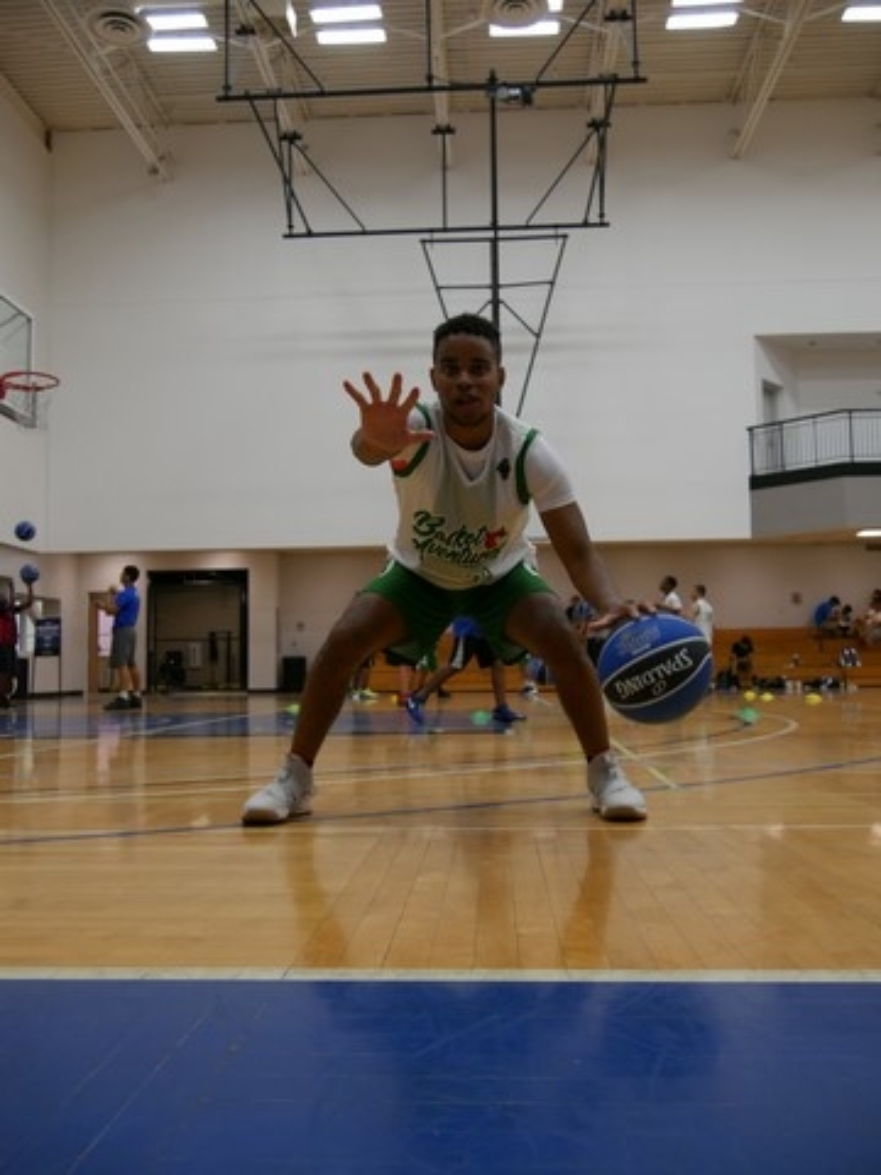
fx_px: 1018
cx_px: 440
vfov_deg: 60.0
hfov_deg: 46.8
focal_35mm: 30
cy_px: 588
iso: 1250
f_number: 3.6
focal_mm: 15
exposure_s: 1/250
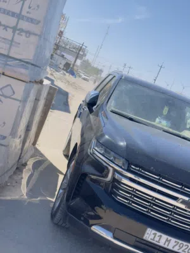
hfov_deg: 30.3
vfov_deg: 39.7
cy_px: 126
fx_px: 351
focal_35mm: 48
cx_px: 95
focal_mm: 6.86
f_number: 1.78
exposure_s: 1/4184
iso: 64
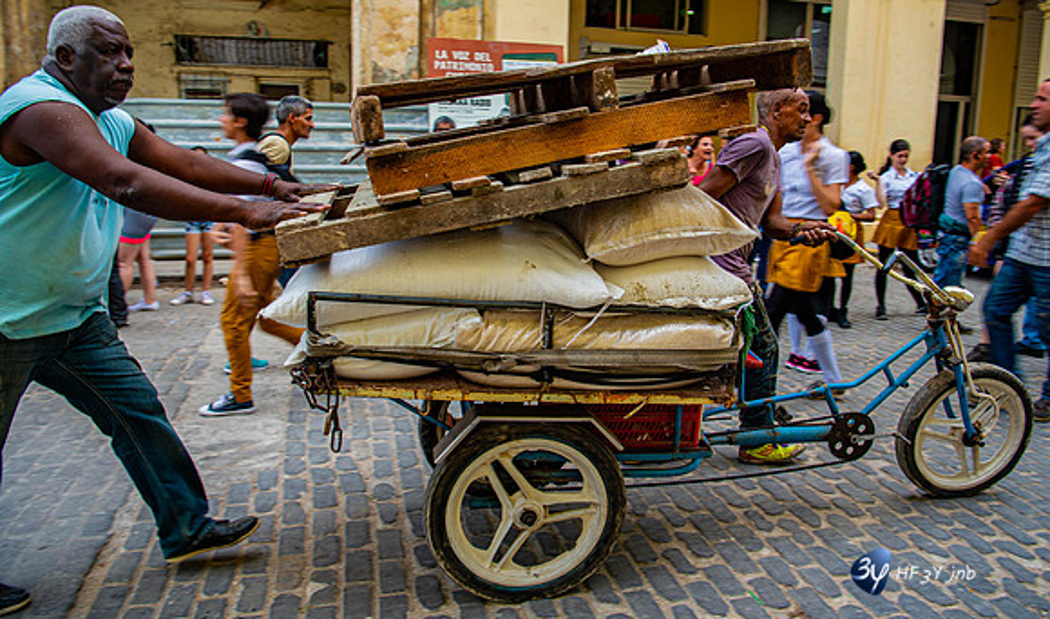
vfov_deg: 45.5
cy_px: 274
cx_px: 552
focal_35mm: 26
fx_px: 736
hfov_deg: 70.9
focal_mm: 24
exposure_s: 1/80
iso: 100
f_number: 4.5
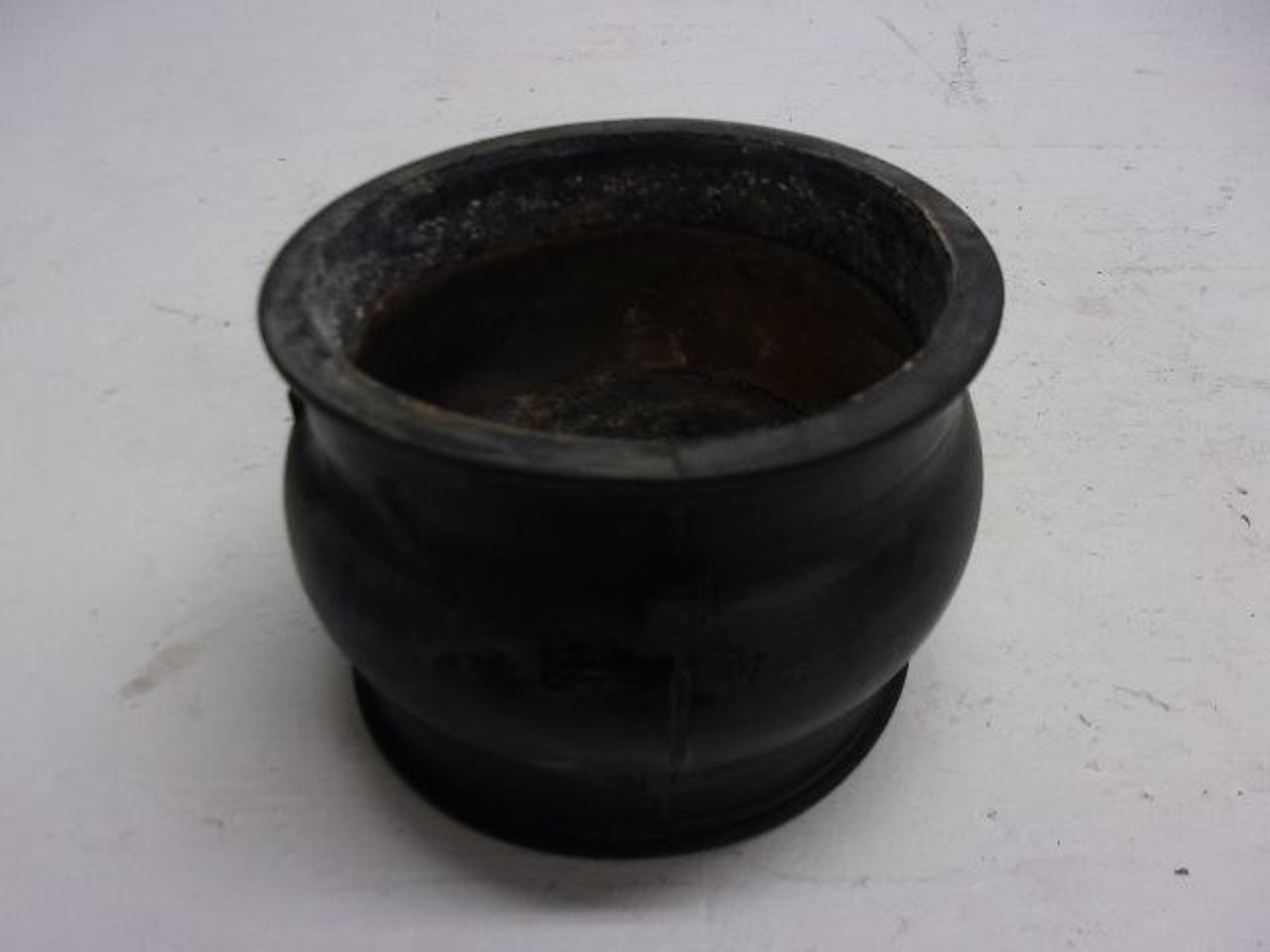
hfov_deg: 63.4
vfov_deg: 49.7
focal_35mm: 28
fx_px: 1027
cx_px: 635
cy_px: 476
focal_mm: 5.1
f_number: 3.9
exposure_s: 1/34
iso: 95
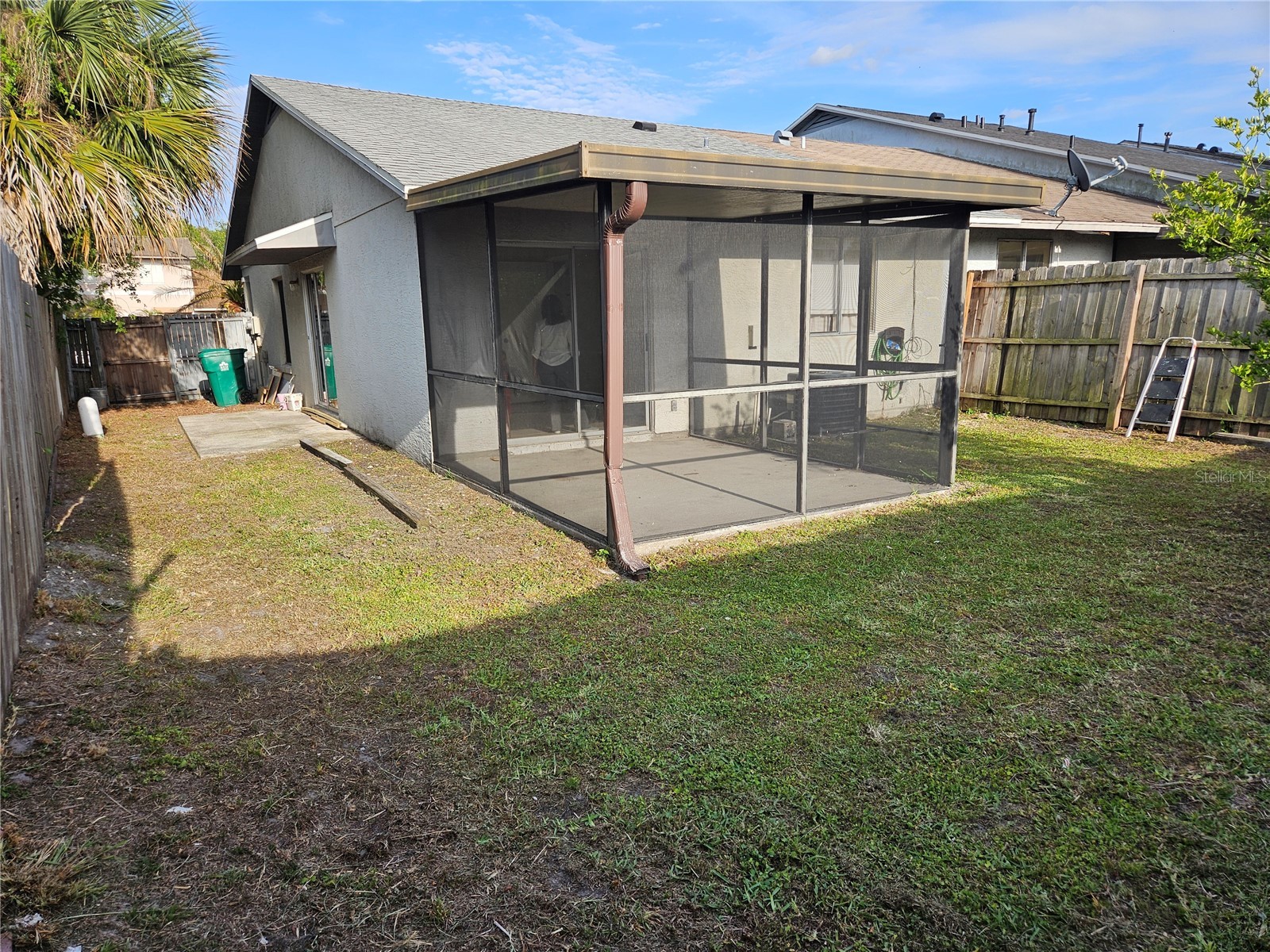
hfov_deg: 73.9
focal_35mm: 23
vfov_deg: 58.9
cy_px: 476
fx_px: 844
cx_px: 635
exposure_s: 1/784
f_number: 1.8
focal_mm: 5.4
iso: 25
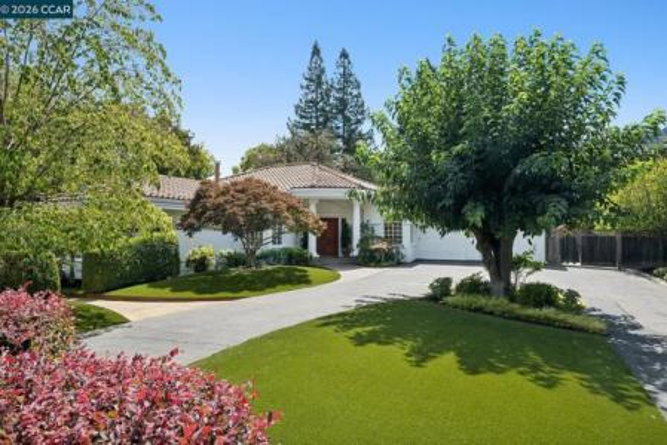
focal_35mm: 22
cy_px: 222
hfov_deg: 79.8
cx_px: 334
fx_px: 399
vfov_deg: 58.4
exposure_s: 1/80
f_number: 22
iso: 400
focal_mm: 21.5
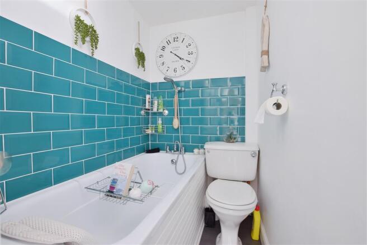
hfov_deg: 100.4
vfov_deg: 77.3
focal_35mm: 15
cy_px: 122
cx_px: 184
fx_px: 153
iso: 400
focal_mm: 10
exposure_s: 10
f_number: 11
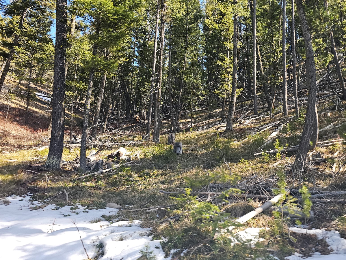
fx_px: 300
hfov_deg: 58.9
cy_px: 96
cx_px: 223
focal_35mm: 30
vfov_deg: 46.3
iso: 20
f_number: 1.7
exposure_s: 1/180
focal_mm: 6.3
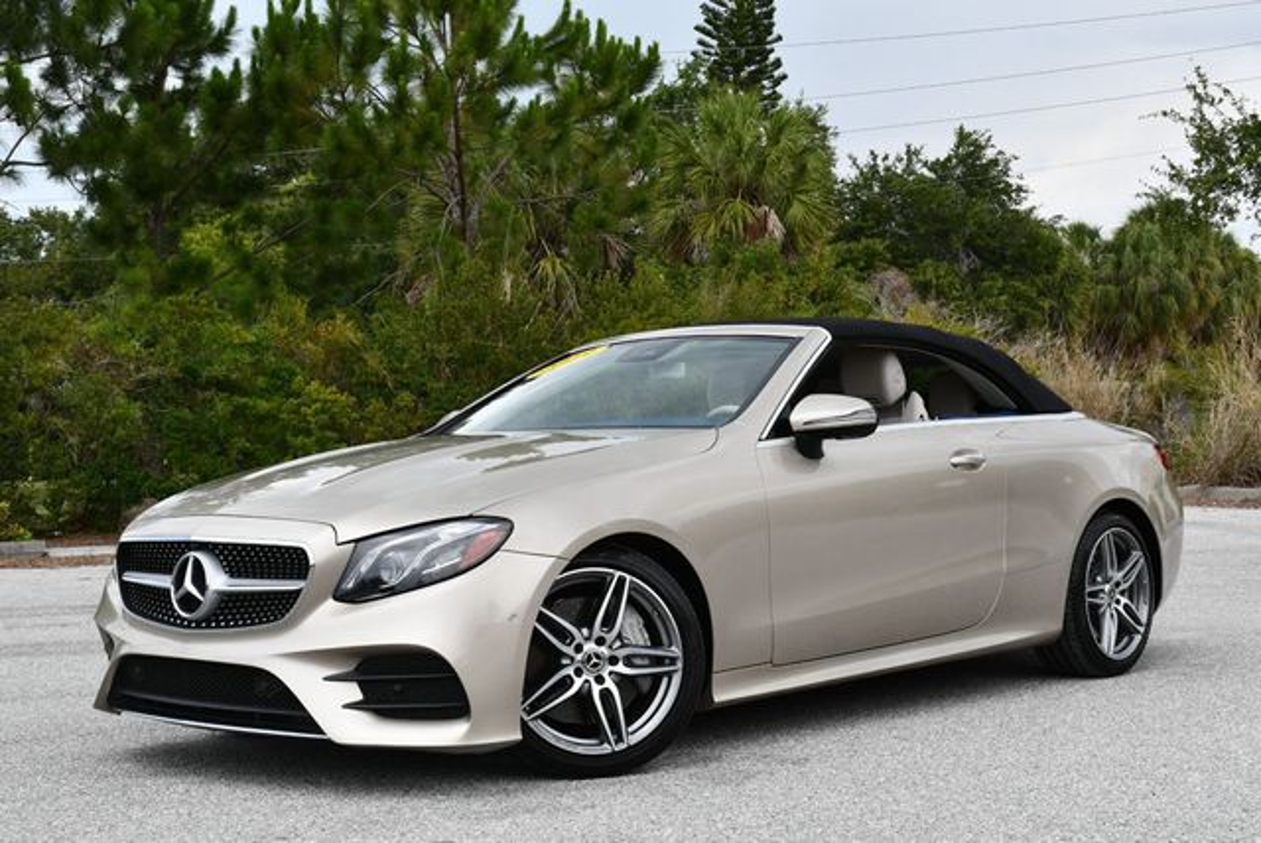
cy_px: 422
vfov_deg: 26.0
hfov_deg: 38.2
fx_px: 1823
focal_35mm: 52
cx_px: 630
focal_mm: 26
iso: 140
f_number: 8
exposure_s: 1/250
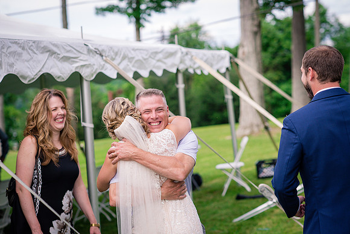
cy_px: 117
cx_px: 175
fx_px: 827
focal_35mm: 85
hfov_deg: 23.9
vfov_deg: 16.1
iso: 500
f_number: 3.2
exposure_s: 1/2000
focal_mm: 85
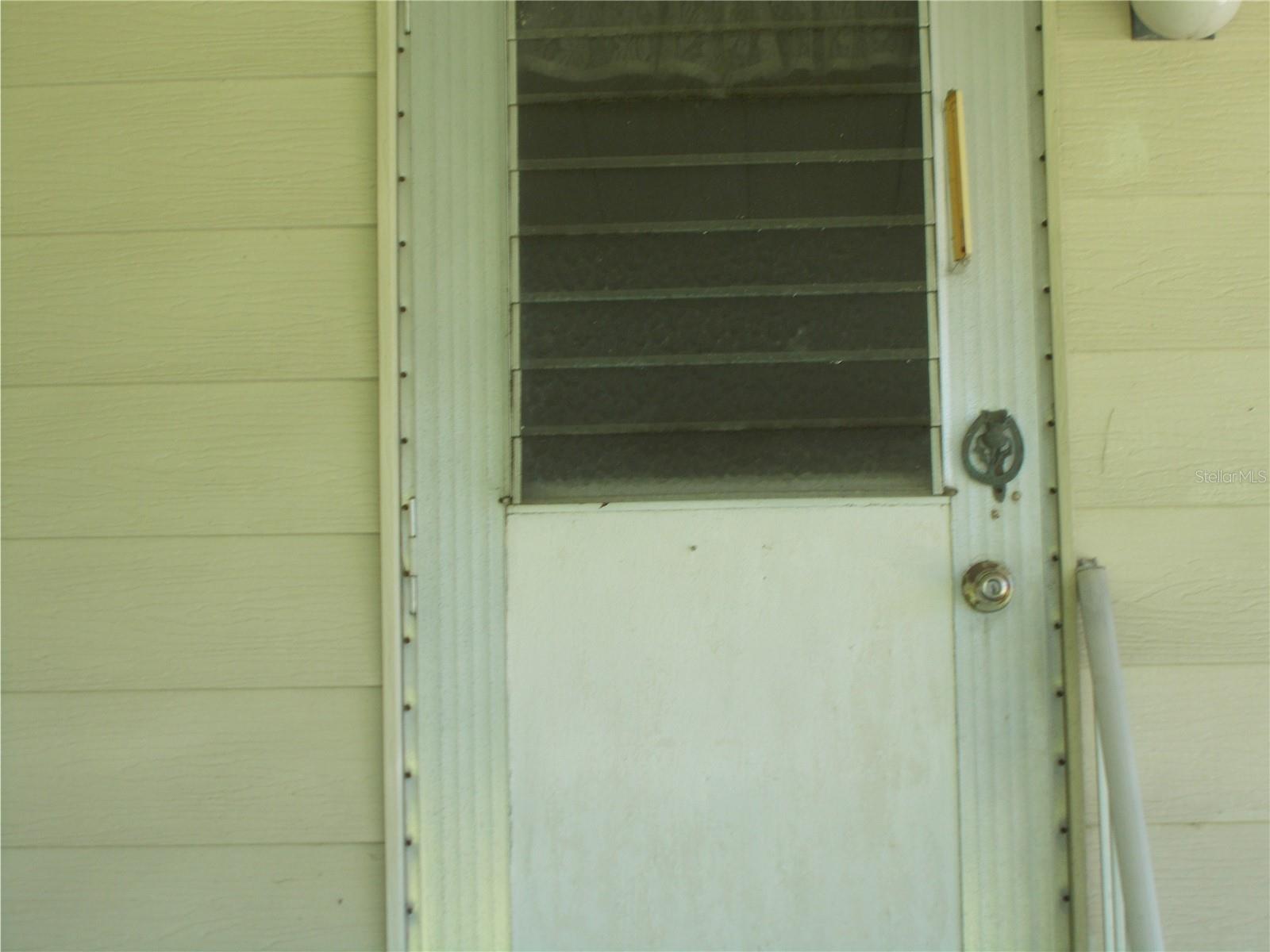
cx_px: 635
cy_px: 476
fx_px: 2128
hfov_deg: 33.2
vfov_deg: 25.2
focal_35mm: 58
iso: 80
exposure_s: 1/50
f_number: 4.9
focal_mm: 10.3
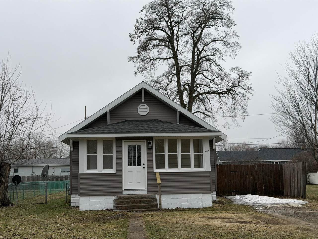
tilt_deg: +6.2
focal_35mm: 48
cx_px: 159
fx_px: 441
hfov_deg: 39.7
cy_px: 120
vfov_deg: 30.3
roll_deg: +1.9
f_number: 1.78
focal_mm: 6.76
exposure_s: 1/4098
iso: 64
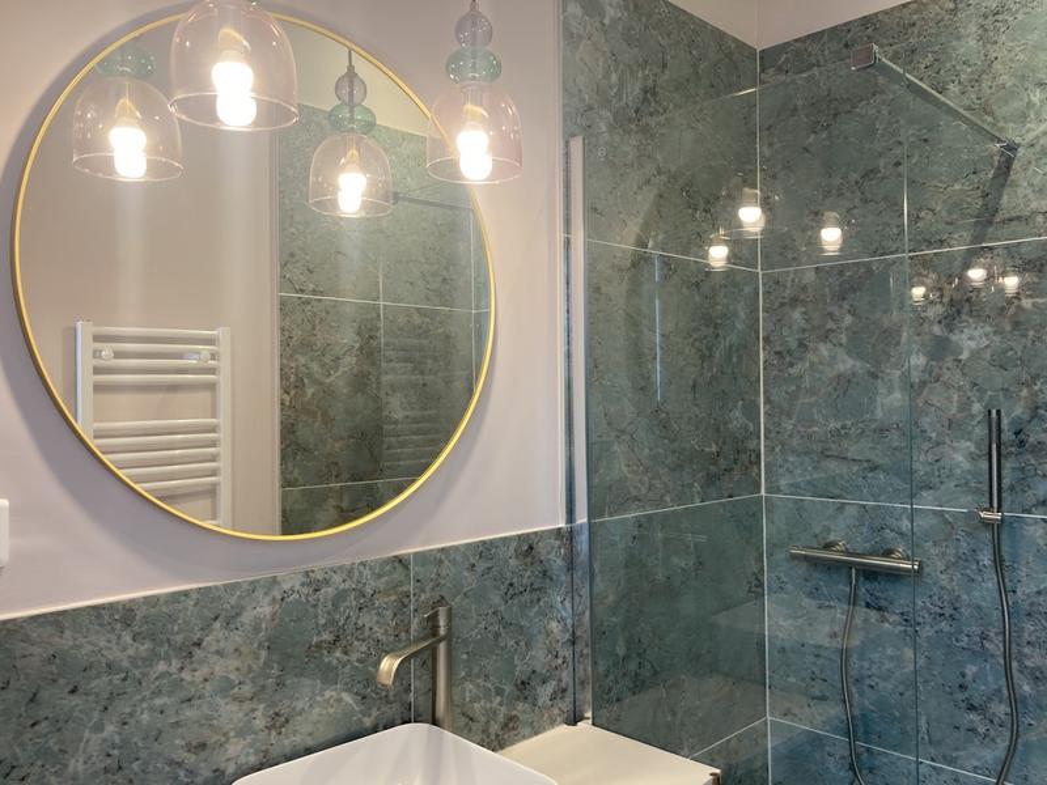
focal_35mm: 28
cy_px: 392
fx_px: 847
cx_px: 524
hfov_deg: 63.4
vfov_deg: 49.7
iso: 64
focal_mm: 3.99
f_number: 1.8
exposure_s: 1/50
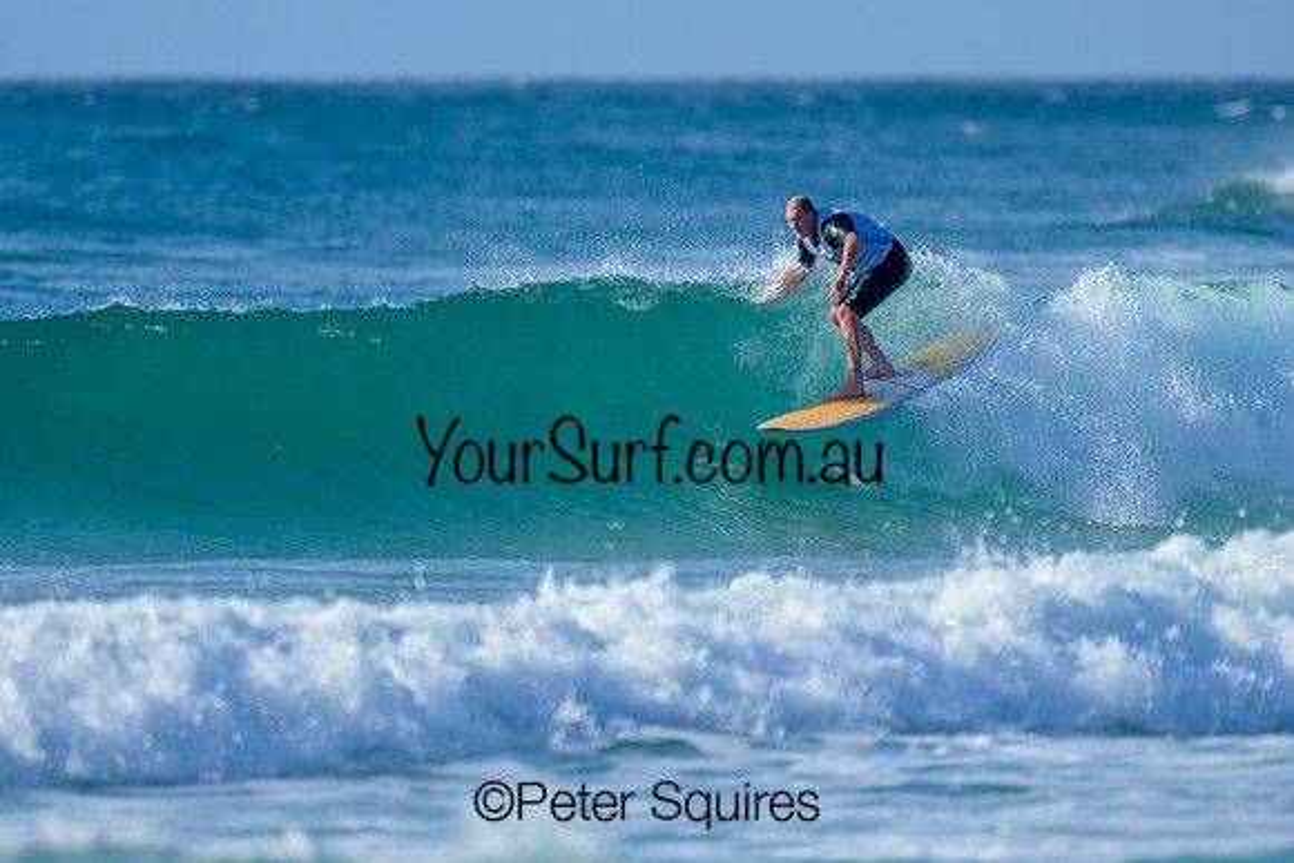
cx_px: 597
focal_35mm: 1100
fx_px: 39557
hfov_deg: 1.9
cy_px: 351
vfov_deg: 1.3
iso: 280
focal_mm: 800
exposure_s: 1/2000
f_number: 6.3
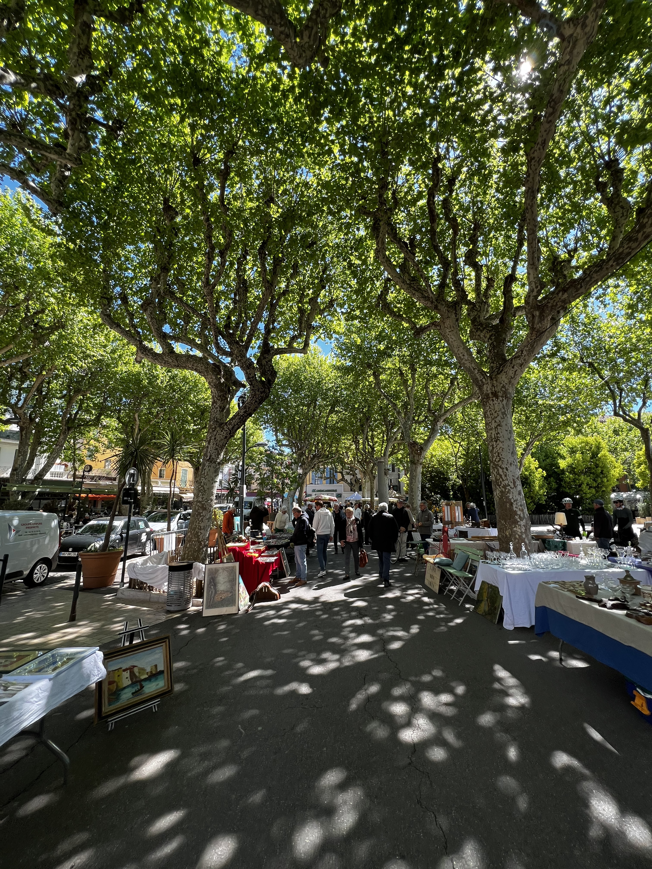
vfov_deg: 106.2
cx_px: 326
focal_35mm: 13
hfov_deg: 89.9
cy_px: 434
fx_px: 326
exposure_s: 1/234
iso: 32
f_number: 1.8
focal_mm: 1.57
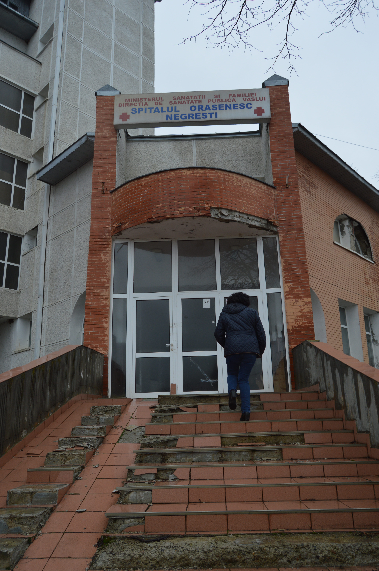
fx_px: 427
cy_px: 286
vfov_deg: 67.4
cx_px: 190
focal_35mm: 27
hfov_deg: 47.8
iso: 140
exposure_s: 1/125
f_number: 5.6
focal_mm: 18
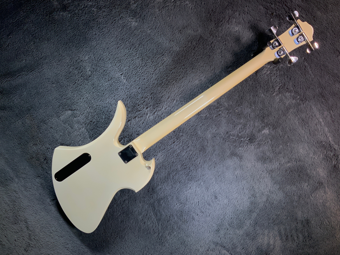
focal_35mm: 29
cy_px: 128
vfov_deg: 48.2
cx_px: 170
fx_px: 285
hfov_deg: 61.7
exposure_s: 1/156
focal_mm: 3
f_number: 1.8
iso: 20
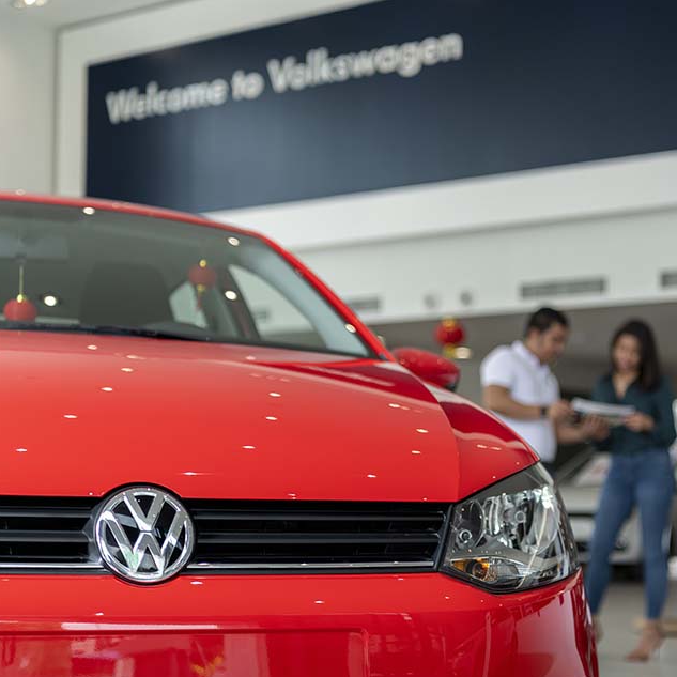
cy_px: 341
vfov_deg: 25.7
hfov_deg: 25.6
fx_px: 1482
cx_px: 455
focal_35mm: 67
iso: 160
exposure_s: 1/320
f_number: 2.8
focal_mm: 52
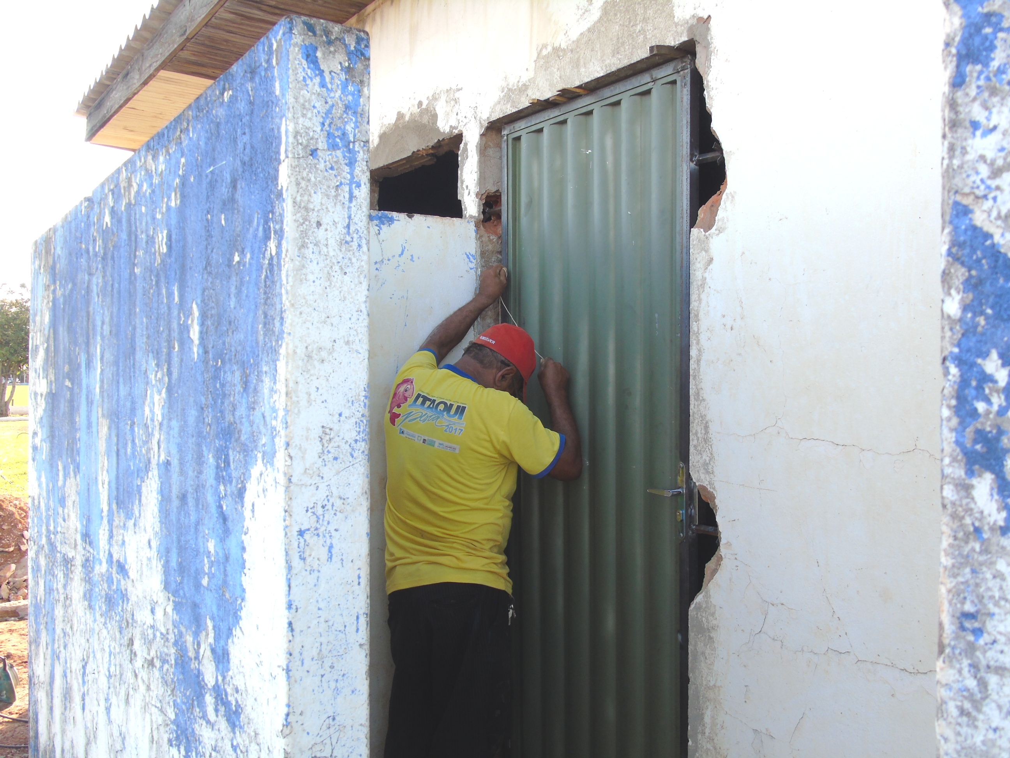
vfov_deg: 48.2
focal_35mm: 29
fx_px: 846
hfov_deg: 61.7
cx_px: 505
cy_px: 379
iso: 80
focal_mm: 5.2
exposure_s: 1/100
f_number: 3.6
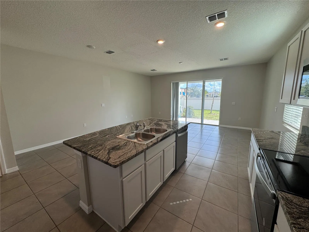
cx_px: 154
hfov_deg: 102.1
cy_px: 116
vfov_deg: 85.7
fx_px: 125
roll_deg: +0.6
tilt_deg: -8.5
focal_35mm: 14
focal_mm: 2.22
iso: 50
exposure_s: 1/120
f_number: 2.2
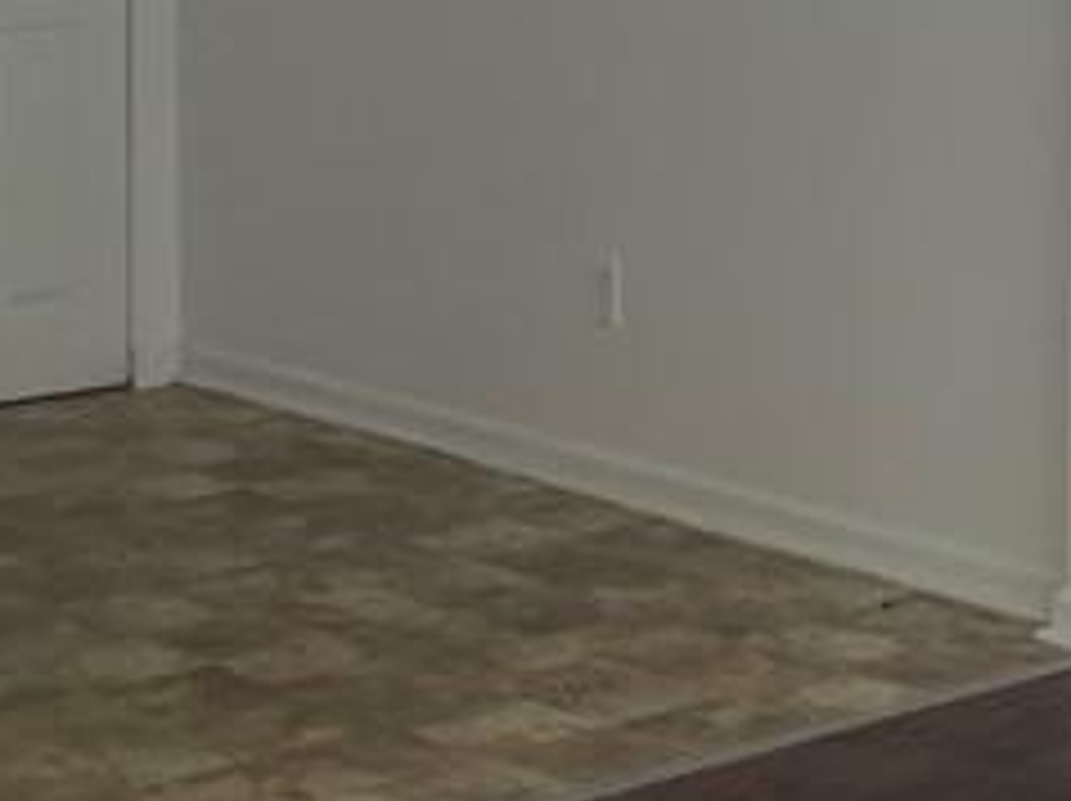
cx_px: 630
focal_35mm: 112
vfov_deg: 13.1
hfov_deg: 17.6
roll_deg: +1.7
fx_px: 3462
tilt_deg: -2.3
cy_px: 27
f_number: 1.6
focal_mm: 4.2
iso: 100
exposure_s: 1/120
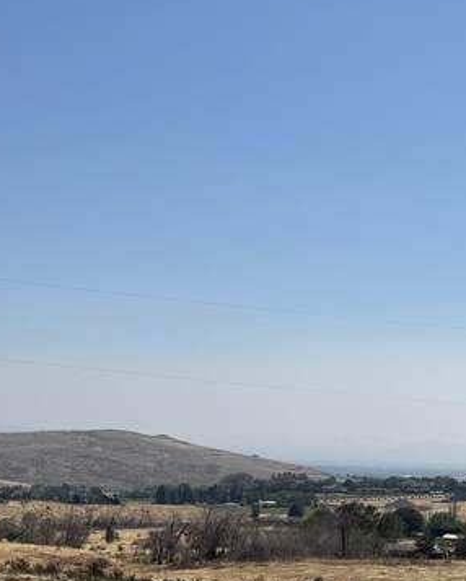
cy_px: 342
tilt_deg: +2.8
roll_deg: -1.7
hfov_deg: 16.9
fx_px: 1567
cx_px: 191
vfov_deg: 21.0
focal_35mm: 91
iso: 50
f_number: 1.6
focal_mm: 5.96
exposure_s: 1/7692
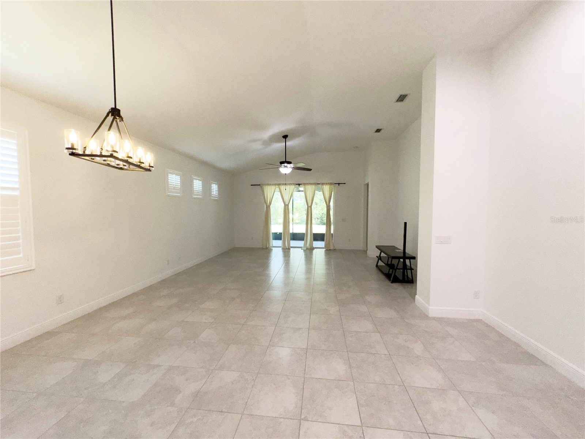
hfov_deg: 102.1
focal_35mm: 14
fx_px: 237
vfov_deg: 85.7
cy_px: 220
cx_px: 292
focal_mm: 2.22
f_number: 2.2
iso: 100
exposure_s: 1/120
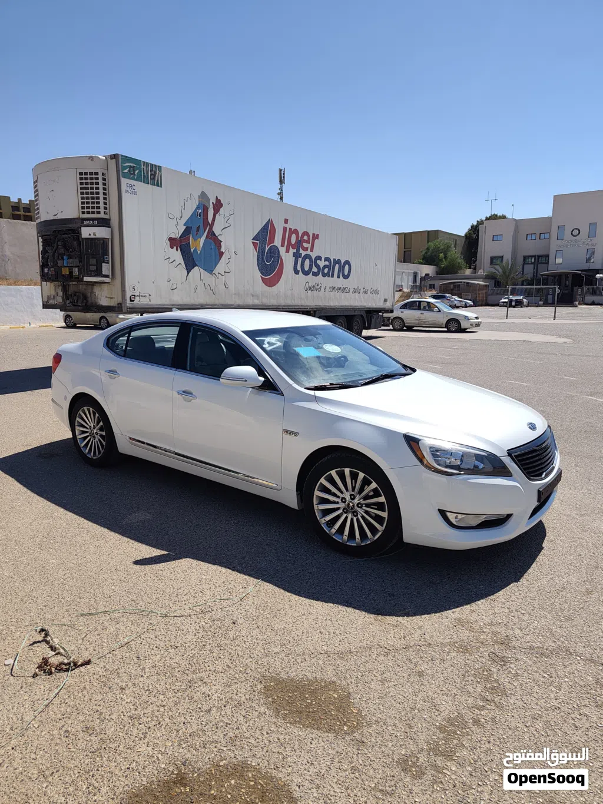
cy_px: 402
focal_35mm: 23
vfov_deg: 73.9
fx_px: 534
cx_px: 302
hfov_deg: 58.9
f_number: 1.7
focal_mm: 6.07
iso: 50
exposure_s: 1/886
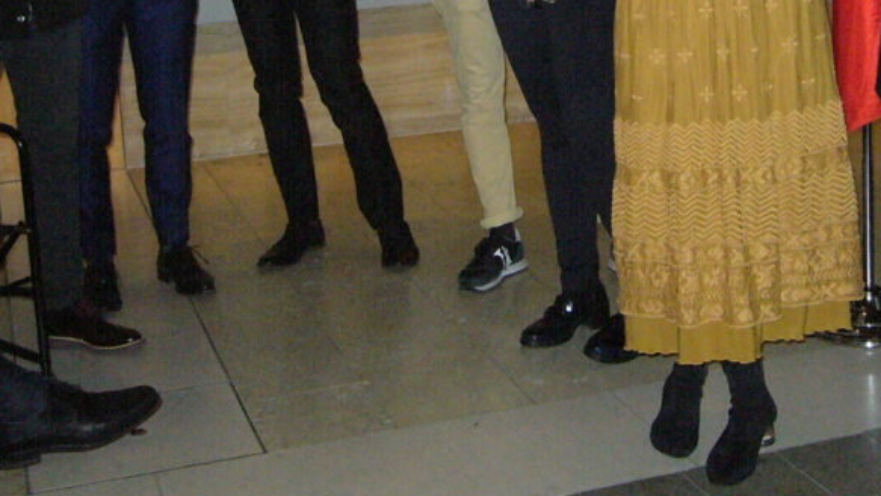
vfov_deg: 17.4
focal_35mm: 67
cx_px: 603
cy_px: -50
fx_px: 1565
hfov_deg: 31.1
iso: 400
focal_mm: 5.8
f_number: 2.8
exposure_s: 1/60
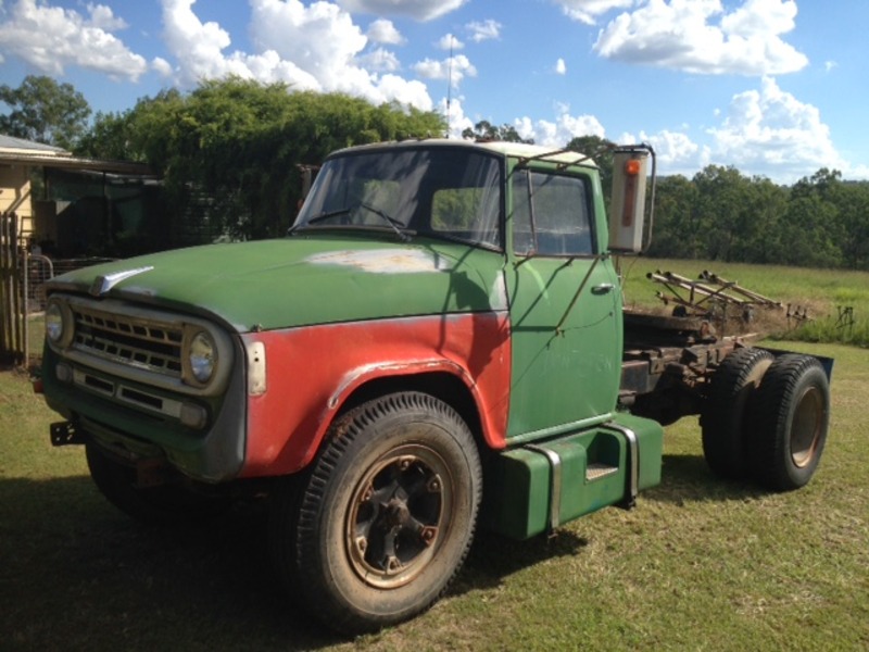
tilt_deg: -5.0
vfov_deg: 42.9
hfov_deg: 55.4
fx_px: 828
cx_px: 434
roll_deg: -4.0
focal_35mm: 33
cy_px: 326
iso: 50
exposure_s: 1/1427
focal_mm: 4.12
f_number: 2.4
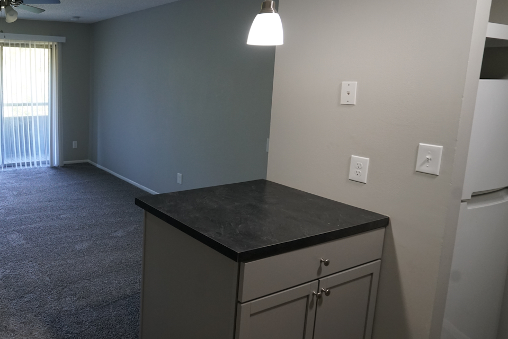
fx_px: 381
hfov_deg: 60.5
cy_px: 121
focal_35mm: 27
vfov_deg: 47.4
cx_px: 84
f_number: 5.6
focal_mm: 16
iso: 1250
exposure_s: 1/60
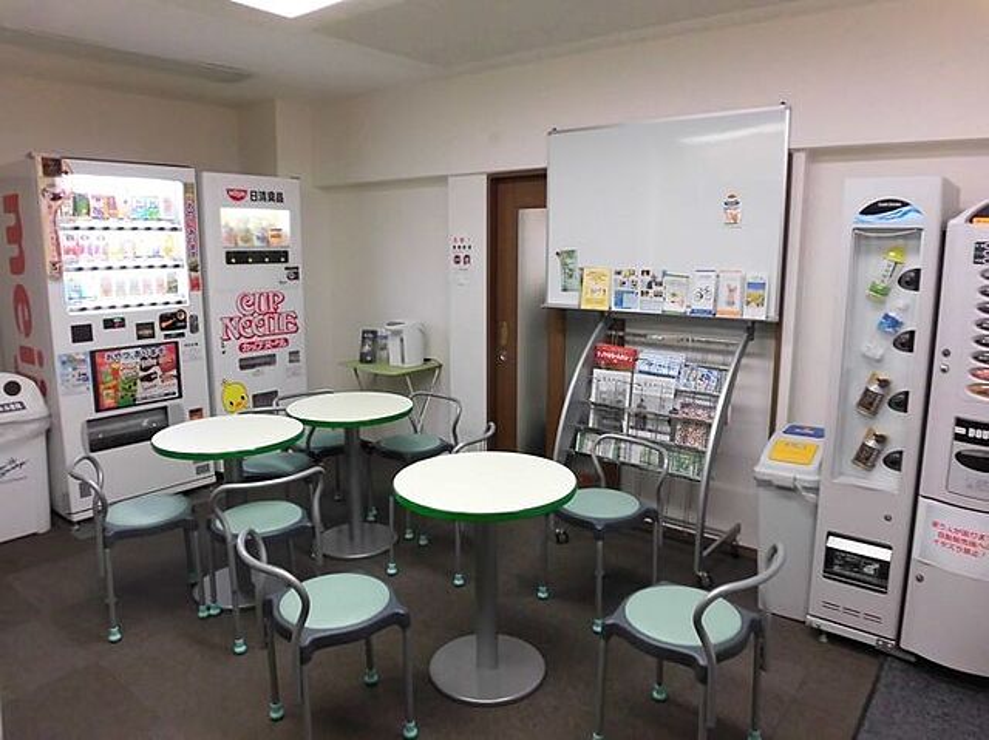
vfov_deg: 56.8
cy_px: 370
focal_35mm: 24
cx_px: 494
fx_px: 685
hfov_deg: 71.6
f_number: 3.1
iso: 200
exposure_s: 1/50
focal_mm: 4.3
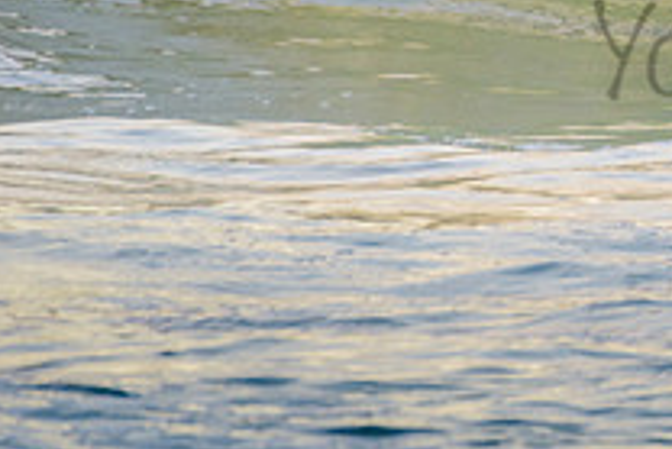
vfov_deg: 0.8
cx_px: 1139
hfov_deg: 1.2
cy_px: -118
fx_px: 31922
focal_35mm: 1709
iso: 220
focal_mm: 500
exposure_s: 1/320
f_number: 5.6
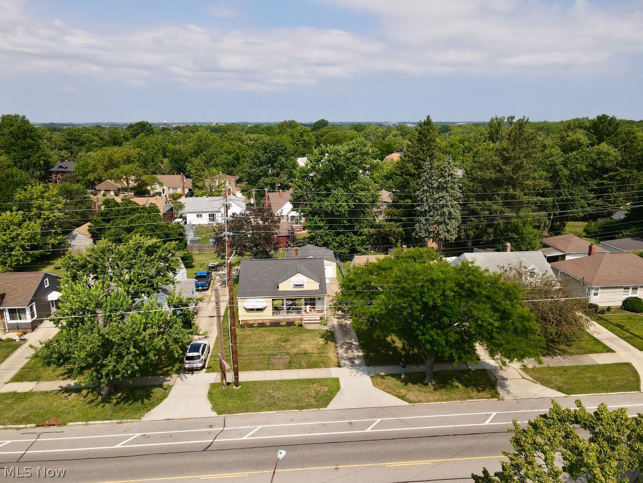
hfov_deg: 71.6
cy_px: 242
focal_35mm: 24
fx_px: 446
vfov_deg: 56.8
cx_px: 322
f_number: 2.8
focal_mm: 4.5
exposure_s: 1/50
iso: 100
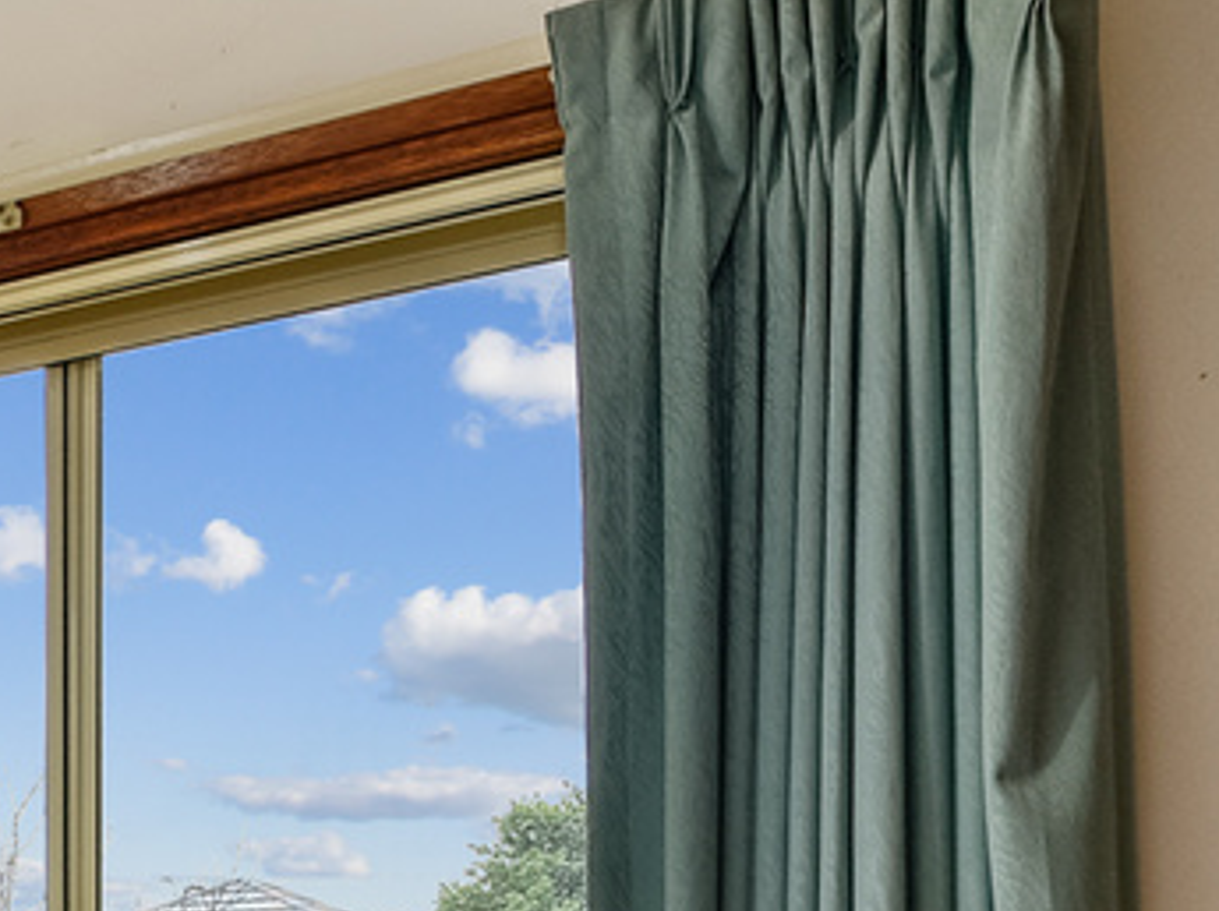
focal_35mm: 67
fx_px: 2357
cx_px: -837
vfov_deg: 20.7
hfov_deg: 21.5
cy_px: 1035
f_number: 11
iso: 125
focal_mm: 15
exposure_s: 1/2.5
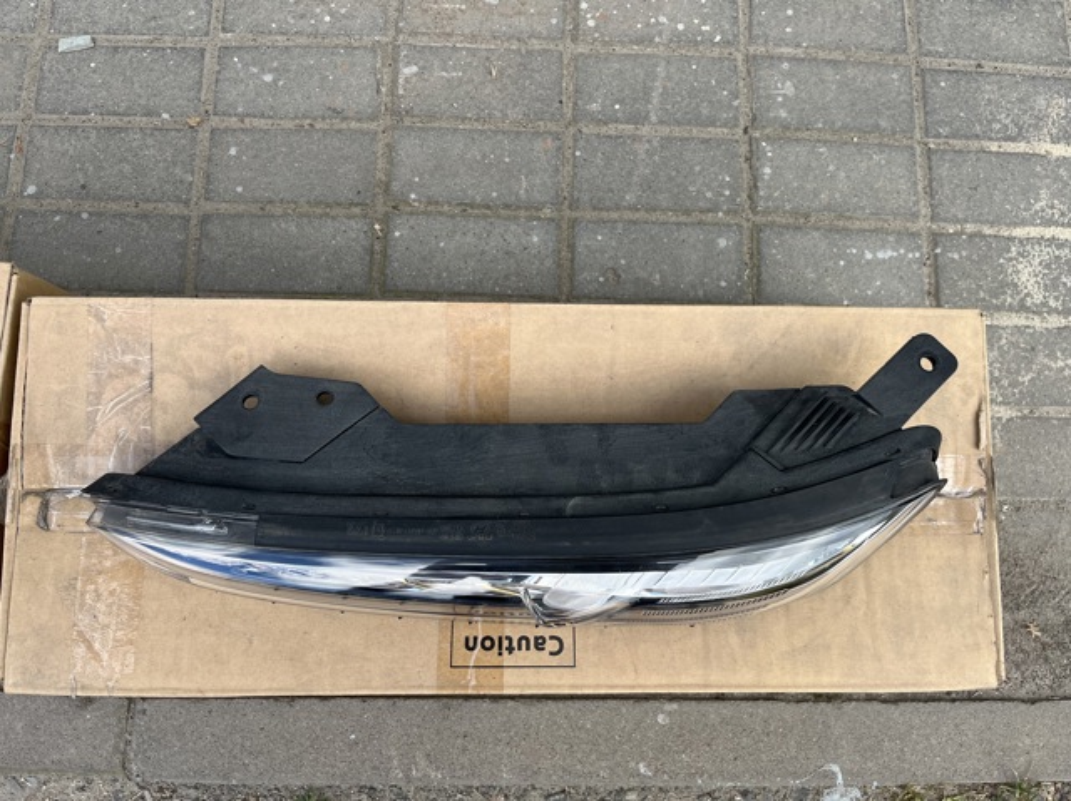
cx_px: 536
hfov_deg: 67.3
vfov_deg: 53.0
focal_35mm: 26
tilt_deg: -79.9
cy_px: 400
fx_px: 804
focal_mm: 5.1
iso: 50
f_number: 1.6
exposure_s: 1/571
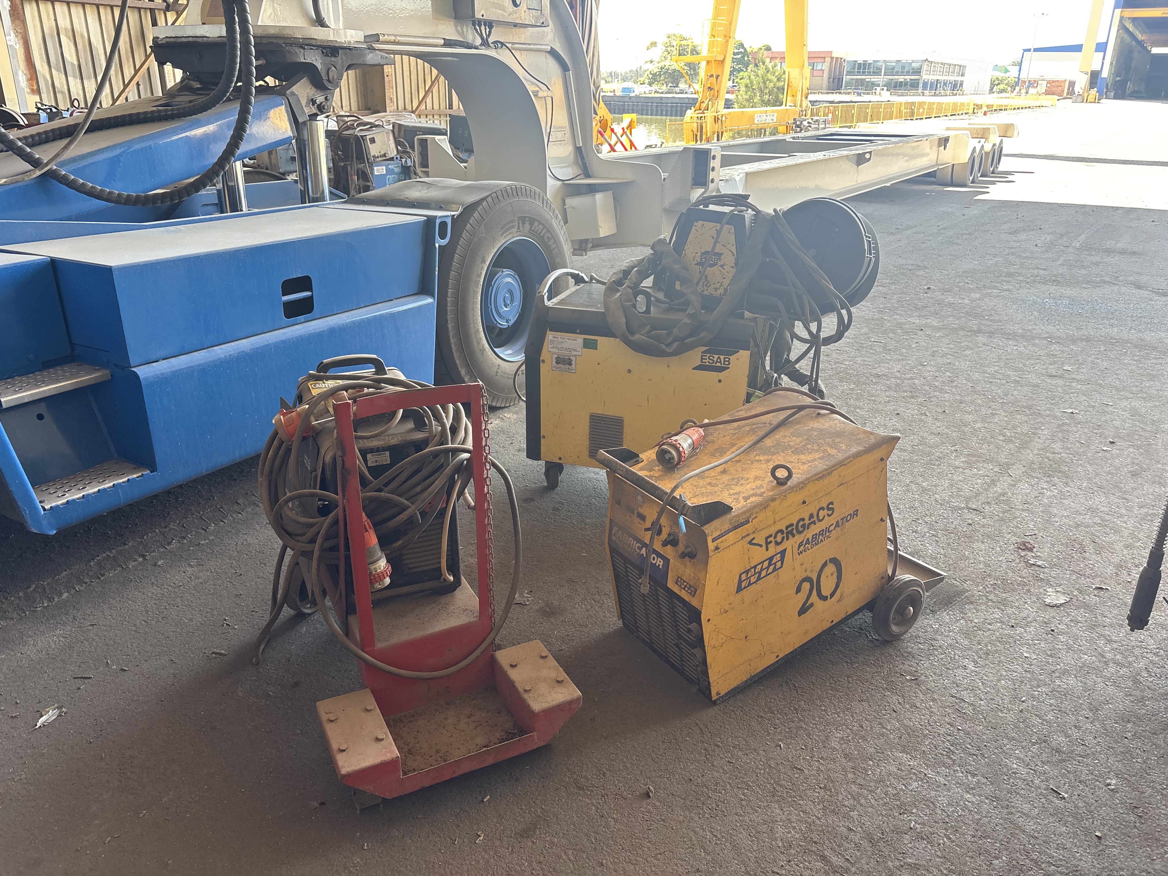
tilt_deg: -20.8
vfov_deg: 53.1
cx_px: 584
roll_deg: -1.4
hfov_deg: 67.3
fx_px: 877
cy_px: 438
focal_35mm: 26
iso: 100
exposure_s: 1/121
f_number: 1.6
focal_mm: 5.96
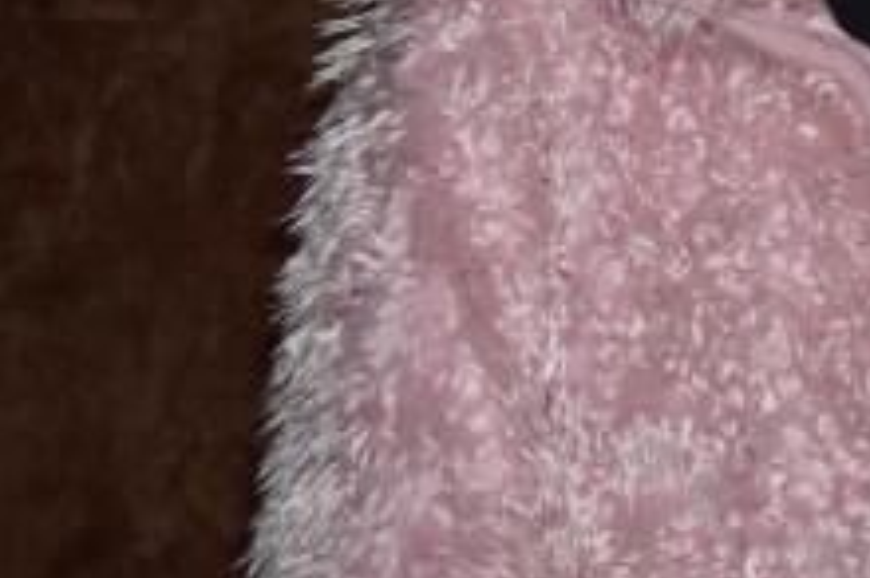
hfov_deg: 7.1
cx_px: 2274
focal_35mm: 271
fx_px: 6537
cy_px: -255
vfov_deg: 5.0
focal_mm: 31
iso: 800
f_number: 5
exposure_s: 1/125
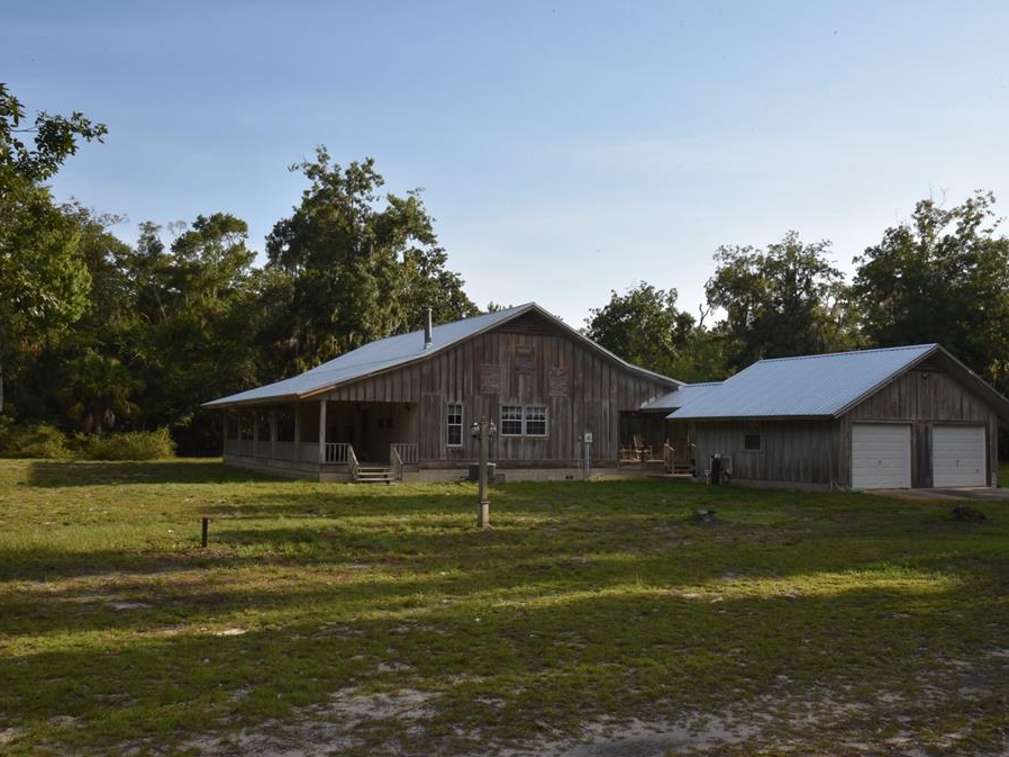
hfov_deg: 53.9
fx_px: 991
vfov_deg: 41.8
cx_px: 543
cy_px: 375
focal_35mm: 34
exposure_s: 1/200
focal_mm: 31
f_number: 22
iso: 1250
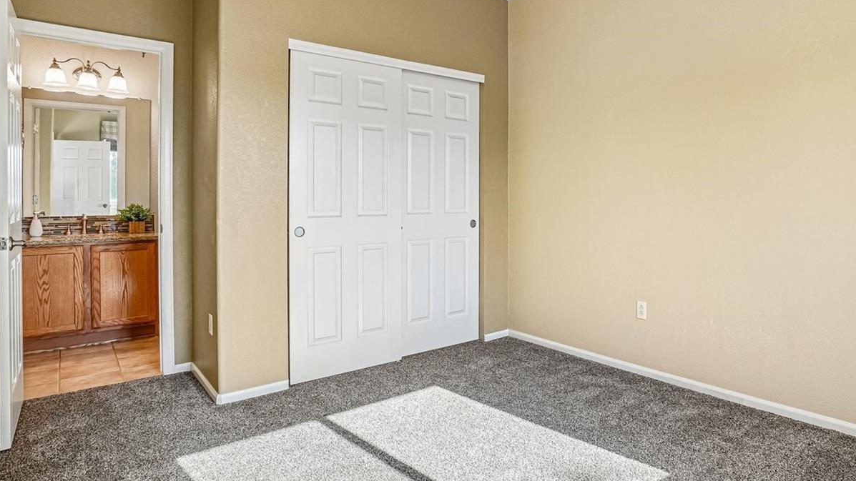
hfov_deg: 82.7
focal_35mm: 21
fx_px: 477
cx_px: 518
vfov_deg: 53.5
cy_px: 216
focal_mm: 10
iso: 400
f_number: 8
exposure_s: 1/60
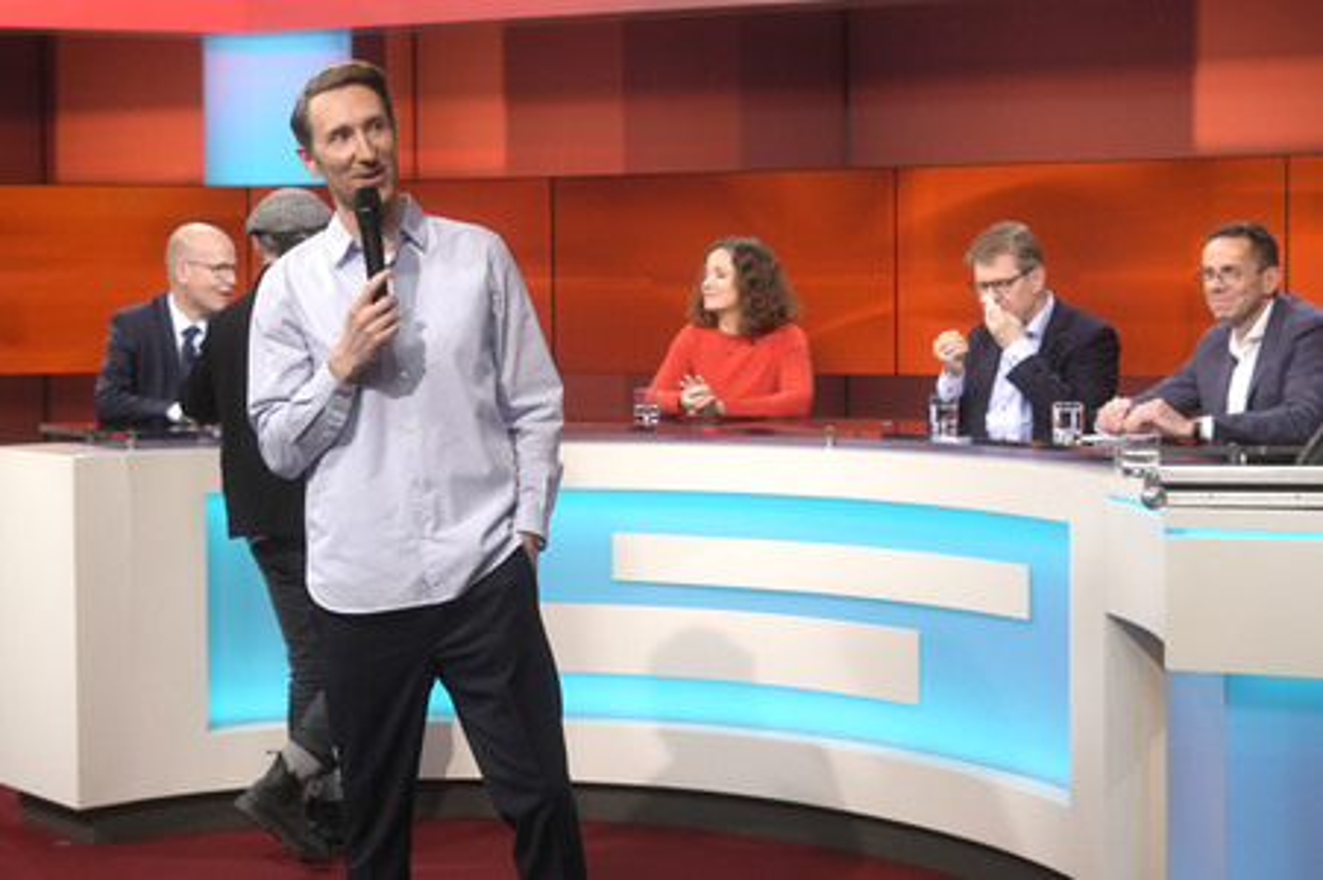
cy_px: 440
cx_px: 662
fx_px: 1652
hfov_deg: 43.6
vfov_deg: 29.8
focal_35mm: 45
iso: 640
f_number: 2.2
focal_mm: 30
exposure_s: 1/250
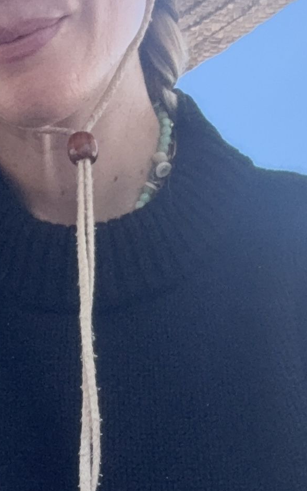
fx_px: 1204
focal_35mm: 90
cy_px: 333
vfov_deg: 22.9
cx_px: 22
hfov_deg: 14.4
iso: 40
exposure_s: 1/389
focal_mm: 2.69
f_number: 1.9
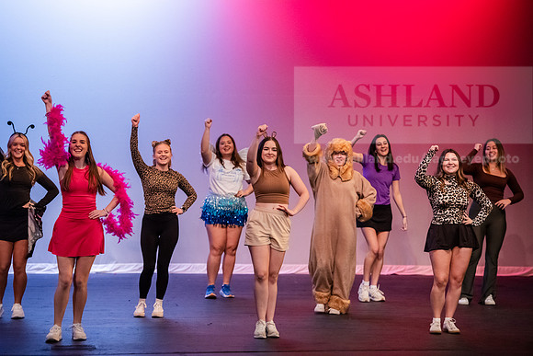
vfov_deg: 11.2
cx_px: 266
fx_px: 1807
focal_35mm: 122
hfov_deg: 16.8
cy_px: 178
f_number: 3.5
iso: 4000
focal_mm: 122
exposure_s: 1/320
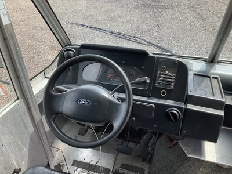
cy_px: 87
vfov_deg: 48.2
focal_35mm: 29
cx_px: 116
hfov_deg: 61.7
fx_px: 194
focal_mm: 3
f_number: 1.8
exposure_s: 1/247
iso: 25
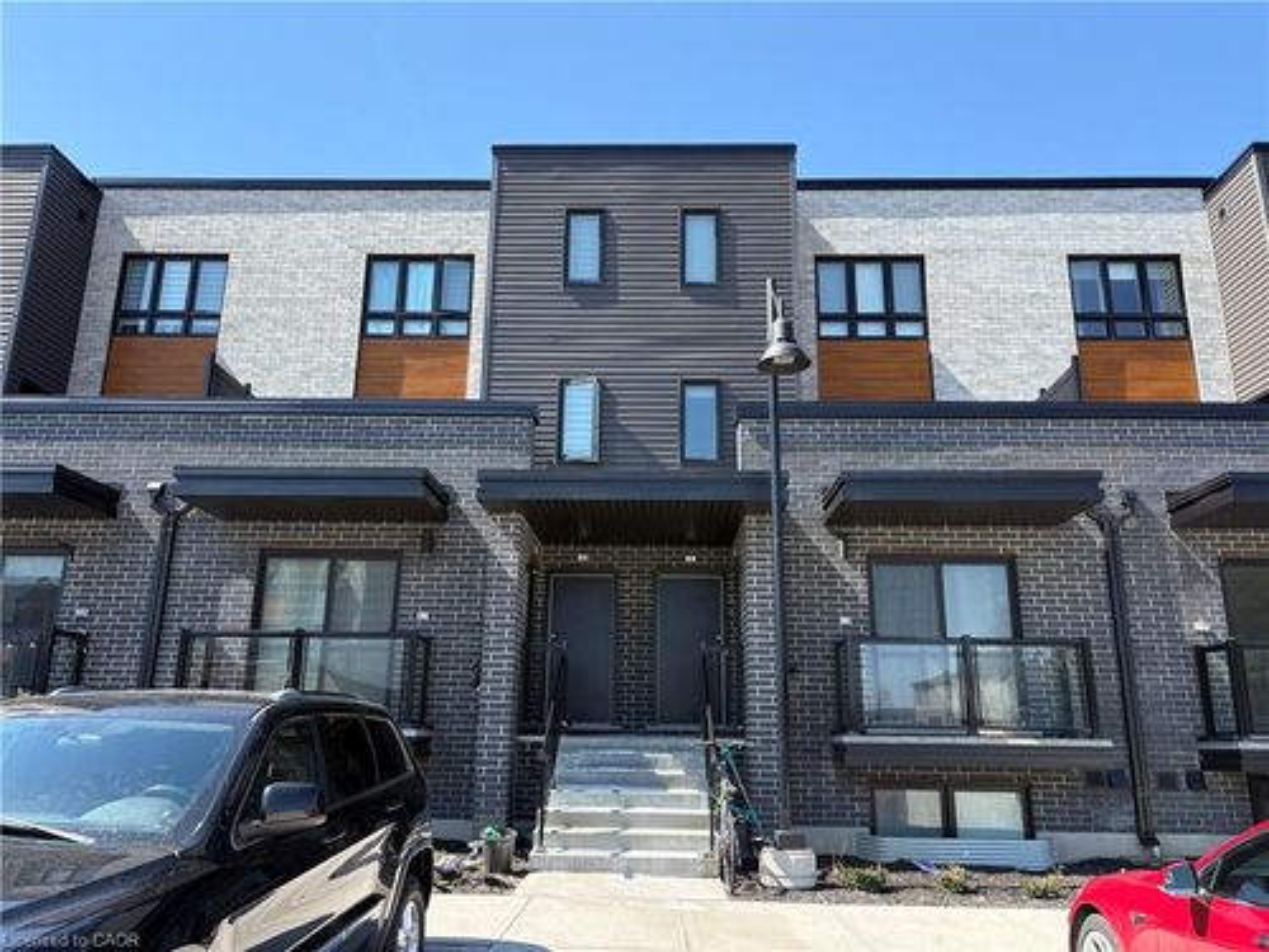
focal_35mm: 26
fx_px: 953
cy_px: 476
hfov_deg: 67.3
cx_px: 634
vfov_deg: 53.1
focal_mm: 5.96
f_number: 1.6
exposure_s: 1/933
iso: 50
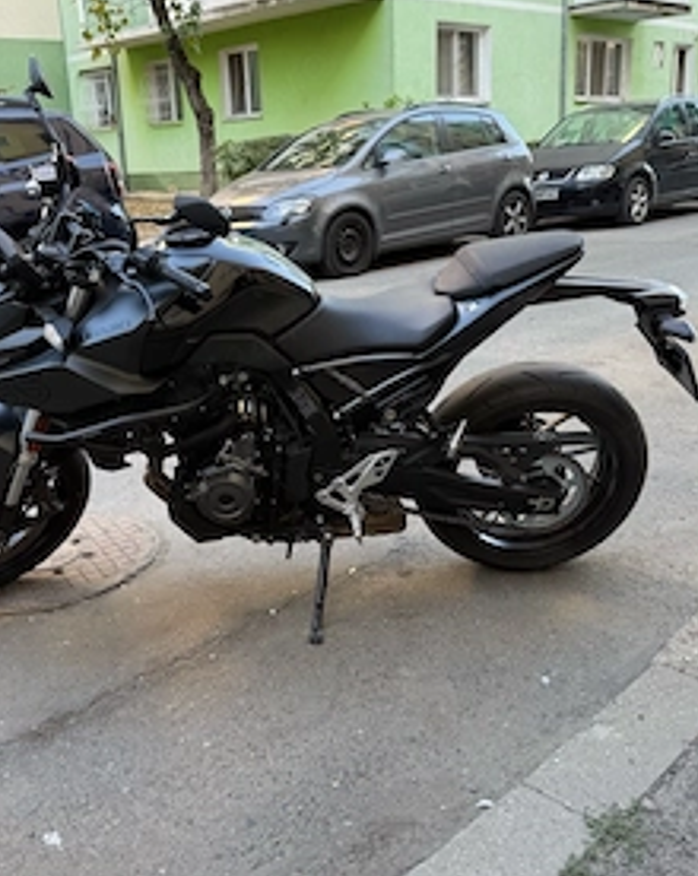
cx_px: 289
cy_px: 413
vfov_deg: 52.9
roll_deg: +2.6
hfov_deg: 43.1
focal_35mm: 34
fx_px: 880
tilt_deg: -15.3
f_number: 1.78
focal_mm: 6.76
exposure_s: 1/167
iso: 80
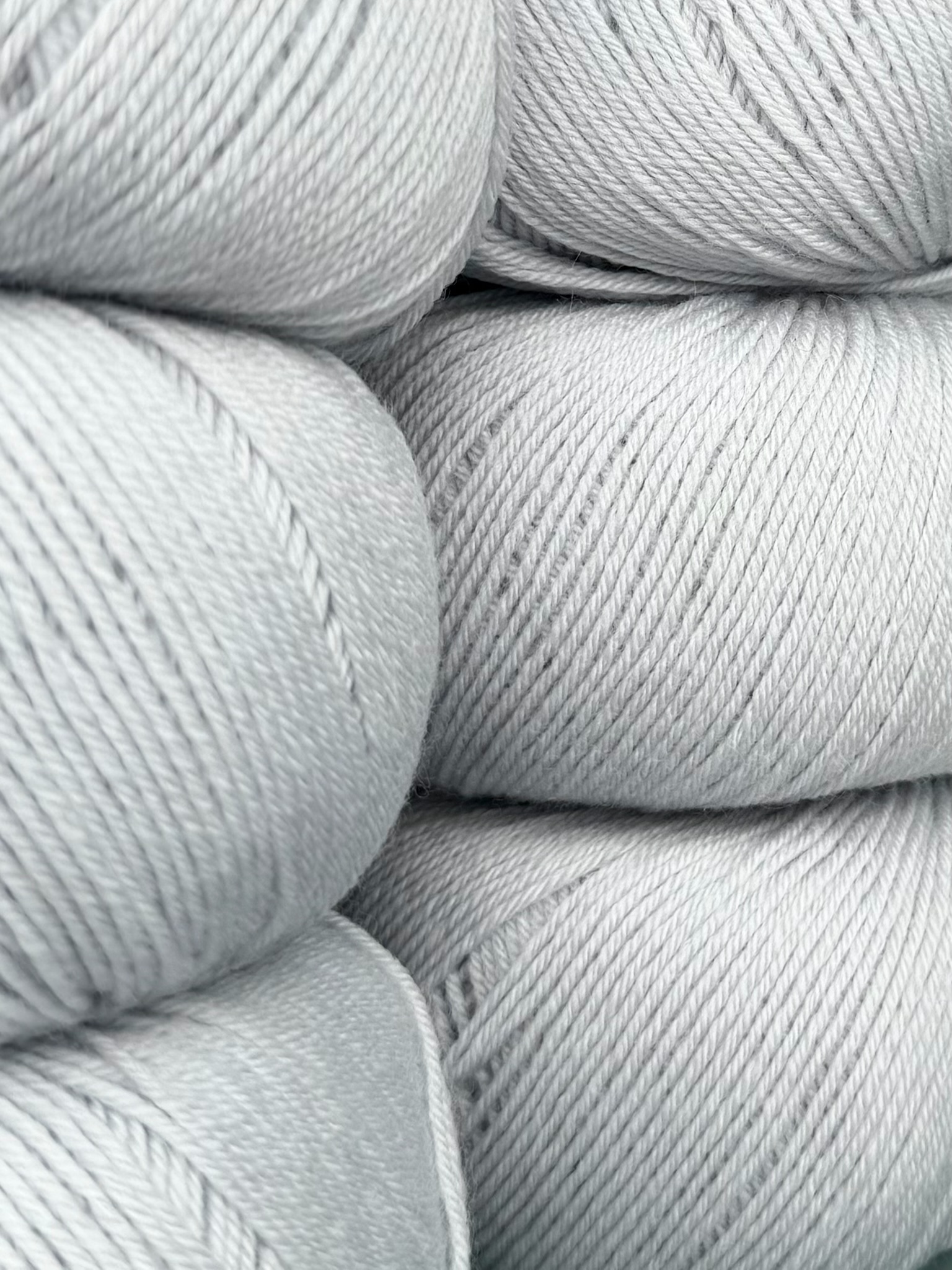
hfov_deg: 56.8
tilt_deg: -3.3
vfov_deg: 71.6
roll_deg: -0.3
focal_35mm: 24
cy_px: 635
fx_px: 880
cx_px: 476
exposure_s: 1/1230
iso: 80
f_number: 1.78
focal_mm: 6.76
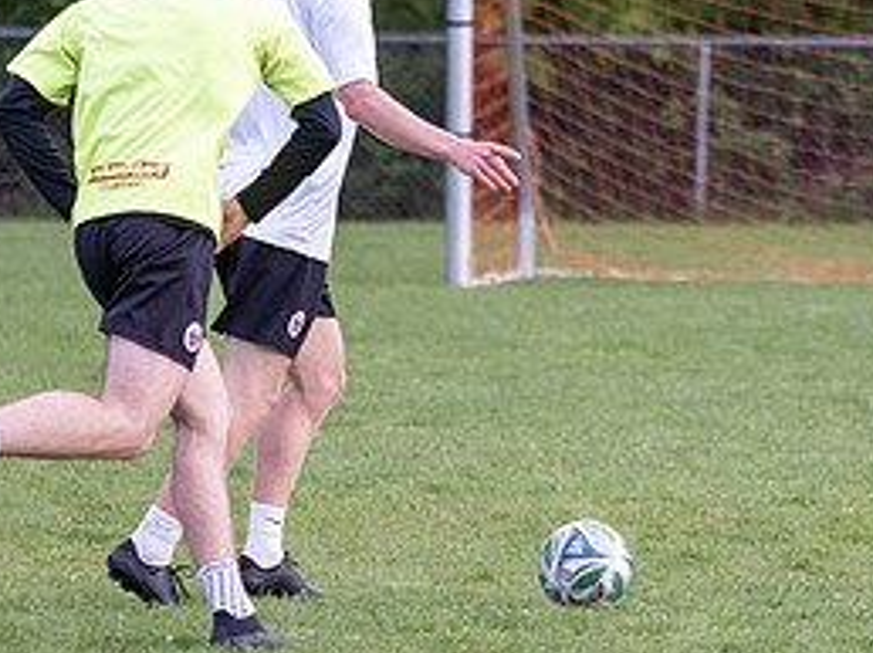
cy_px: 222
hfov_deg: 3.5
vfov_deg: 2.6
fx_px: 14185
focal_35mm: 563
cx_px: 494
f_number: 2.8
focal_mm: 125
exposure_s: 1/800
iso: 1600
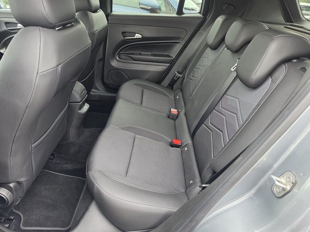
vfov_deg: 58.9
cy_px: 116
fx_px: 206
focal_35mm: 23
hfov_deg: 73.9
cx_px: 155
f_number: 1.4
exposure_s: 1/100
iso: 100
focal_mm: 6.5
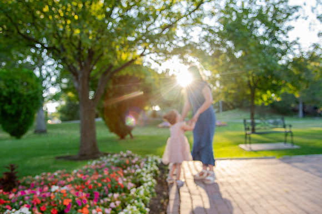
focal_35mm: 31
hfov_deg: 60.5
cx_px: 156
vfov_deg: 42.4
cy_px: 101
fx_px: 276
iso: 640
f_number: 4
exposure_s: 1/400
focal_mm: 24
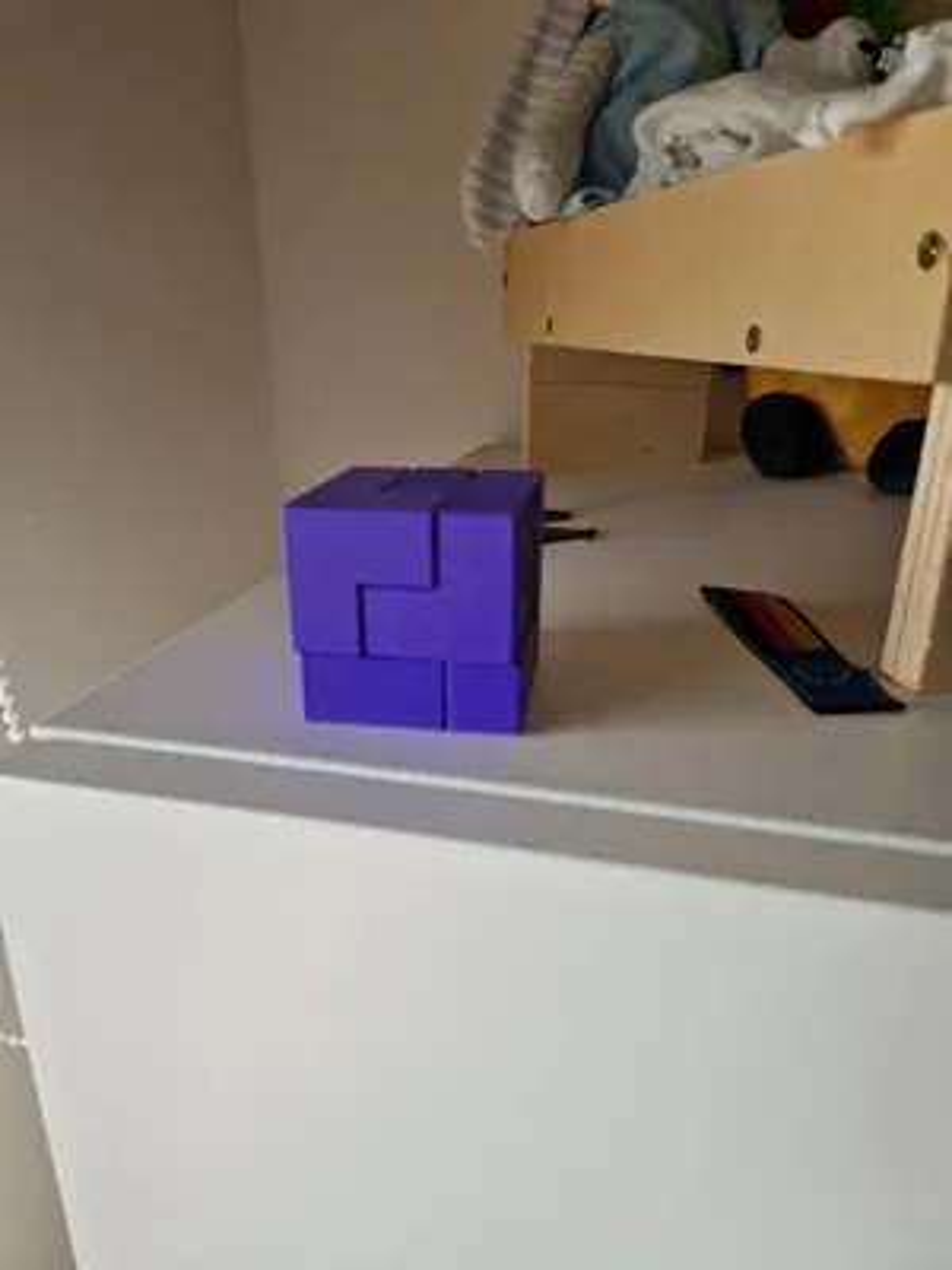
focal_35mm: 23
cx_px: 476
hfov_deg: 58.9
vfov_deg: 73.9
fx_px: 843
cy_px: 635
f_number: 1.8
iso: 50
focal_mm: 5.4
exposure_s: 1/1294
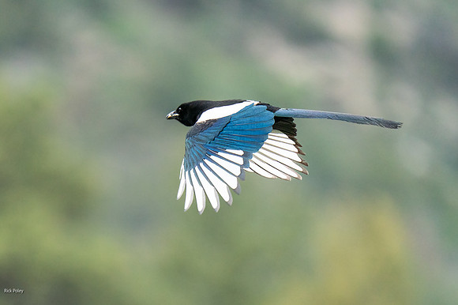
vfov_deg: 1.6
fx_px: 10972
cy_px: 219
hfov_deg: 2.4
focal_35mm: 863
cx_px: 177
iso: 4000
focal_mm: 600
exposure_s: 1/3200
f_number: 6.3
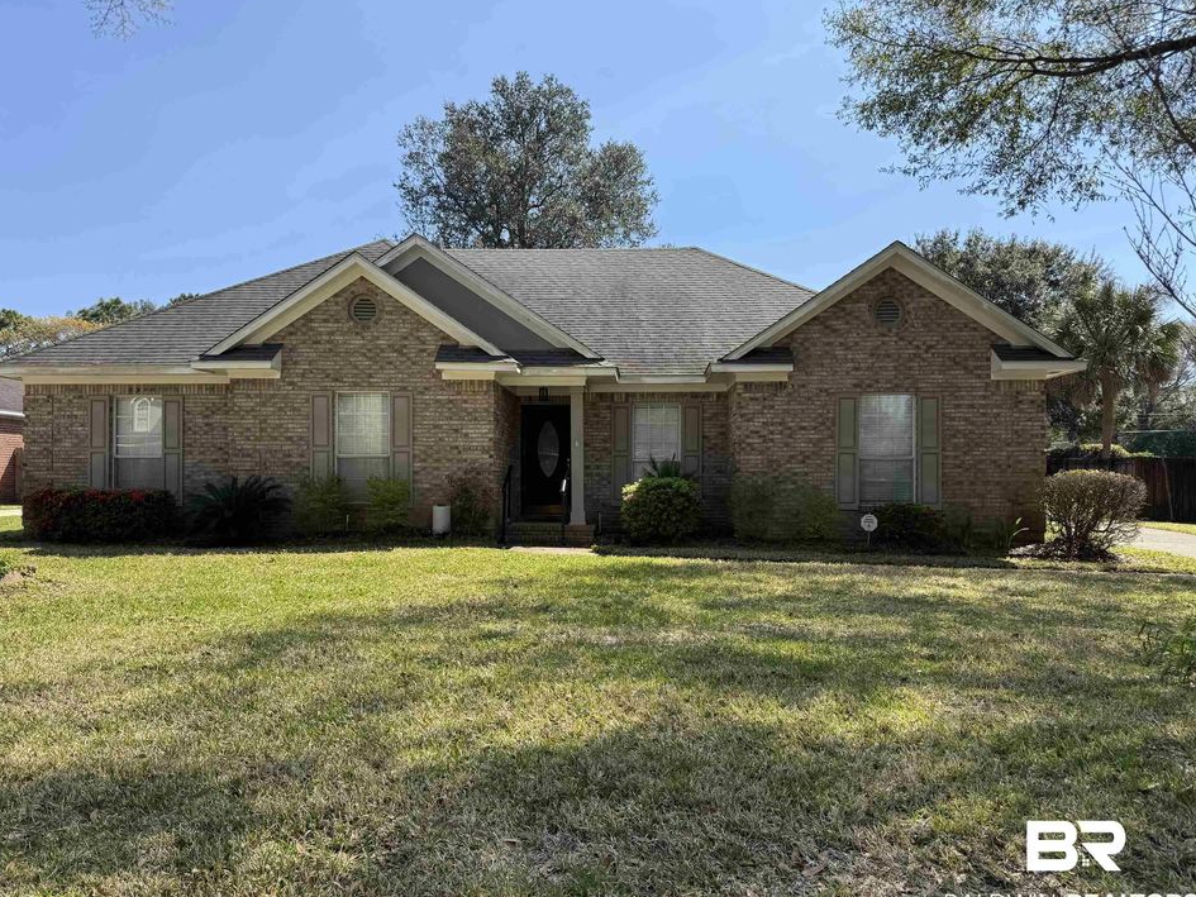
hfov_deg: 67.3
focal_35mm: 26
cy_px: 476
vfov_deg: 53.0
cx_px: 590
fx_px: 898
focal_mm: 6.76
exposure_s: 1/2415
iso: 80
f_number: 1.78
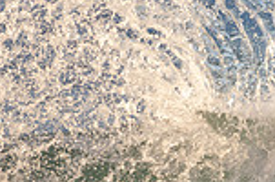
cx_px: 404
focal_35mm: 2889
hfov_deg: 0.7
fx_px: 22022
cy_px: 234
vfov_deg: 0.5
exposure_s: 1/1250
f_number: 5.6
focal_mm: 500
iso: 640
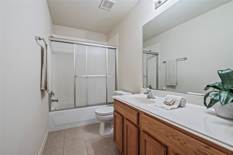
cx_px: 116
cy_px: 78
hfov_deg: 100.4
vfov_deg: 77.2
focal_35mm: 15
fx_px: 97
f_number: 6.3
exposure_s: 1/3
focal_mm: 15
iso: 125
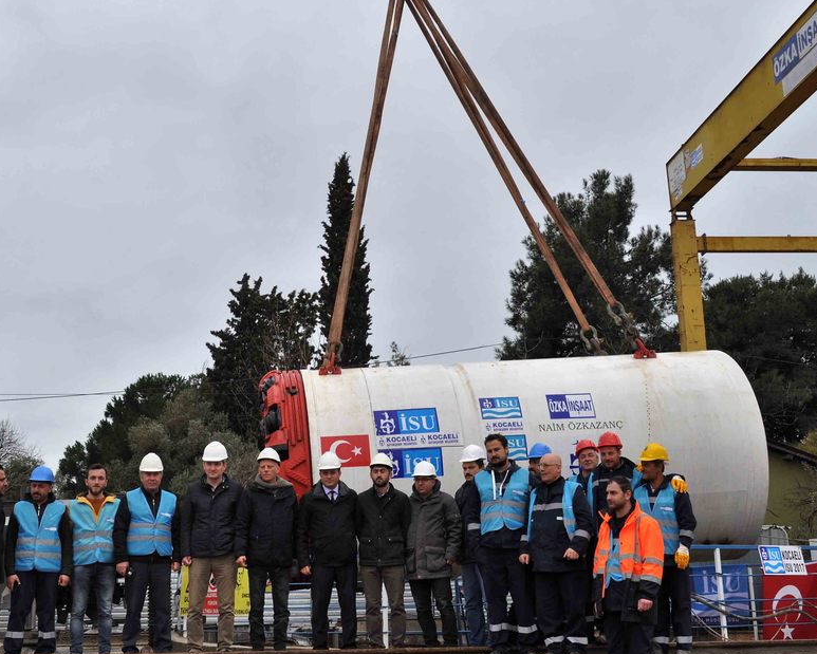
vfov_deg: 31.5
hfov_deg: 38.6
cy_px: 326
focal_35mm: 48
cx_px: 334
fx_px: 1161
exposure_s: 1/250
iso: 200
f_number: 8
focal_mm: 22
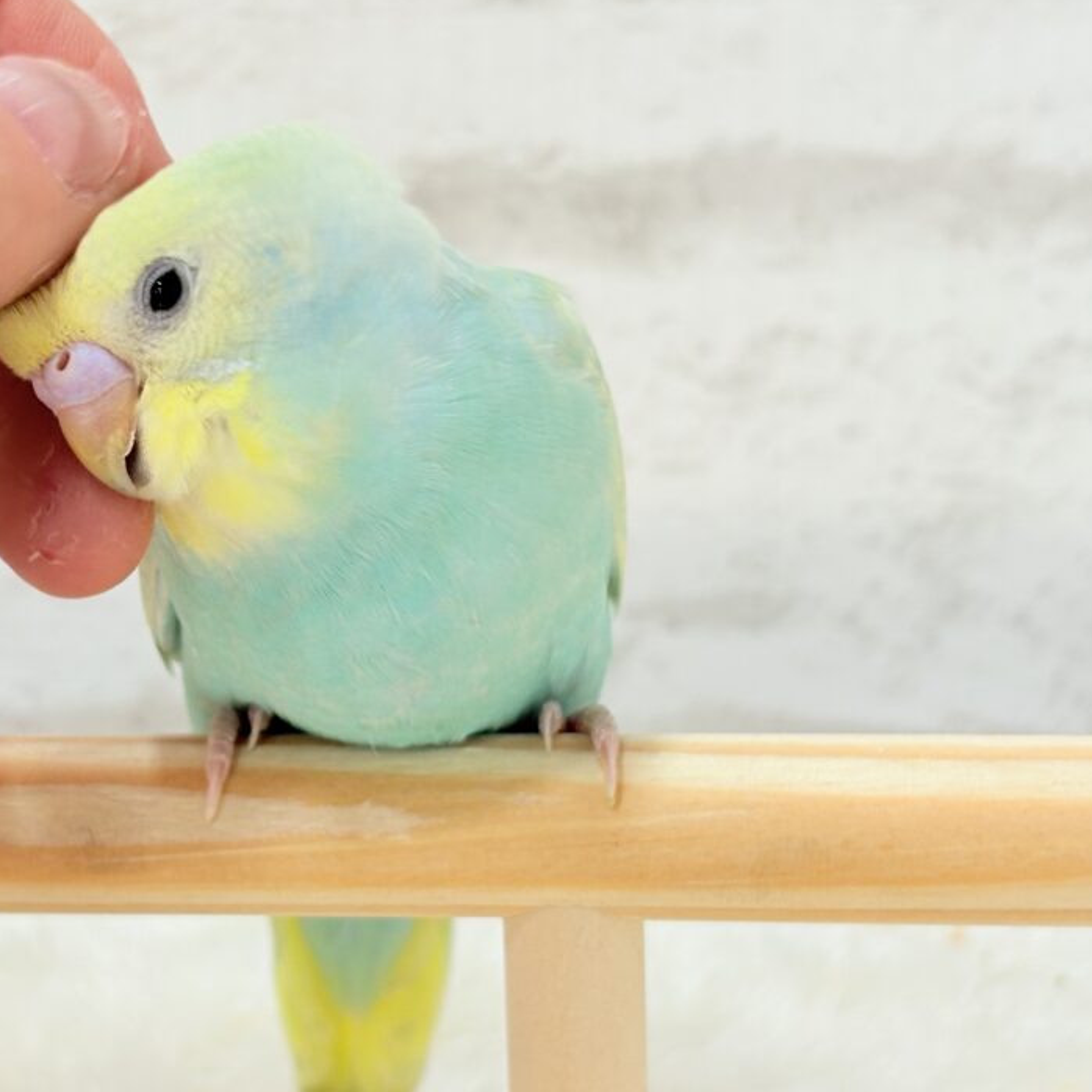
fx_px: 2820
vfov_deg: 21.9
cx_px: 350
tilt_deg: -11.5
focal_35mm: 79
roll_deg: +2.6
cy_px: 419
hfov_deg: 21.8
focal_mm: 5.96
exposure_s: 1/50
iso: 40
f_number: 1.6
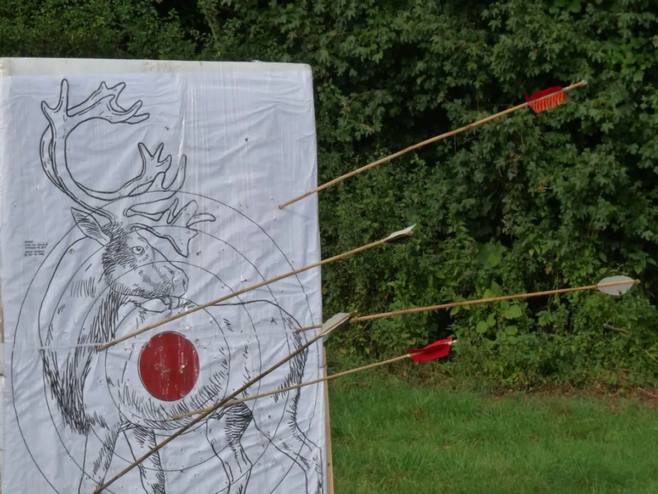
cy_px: 247
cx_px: 329
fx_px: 3897
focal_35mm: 205
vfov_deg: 7.2
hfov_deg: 9.7
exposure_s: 1/400
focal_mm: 36.4
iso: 160
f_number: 6.3
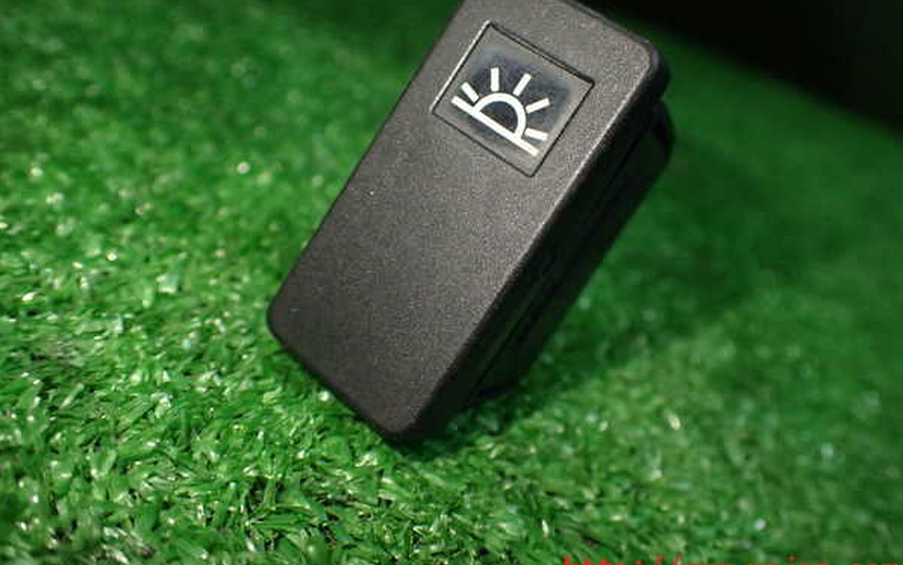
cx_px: 452
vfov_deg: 39.4
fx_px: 788
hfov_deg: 59.6
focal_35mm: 32
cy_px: 250
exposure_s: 1/125
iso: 400
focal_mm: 5.4
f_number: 2.3
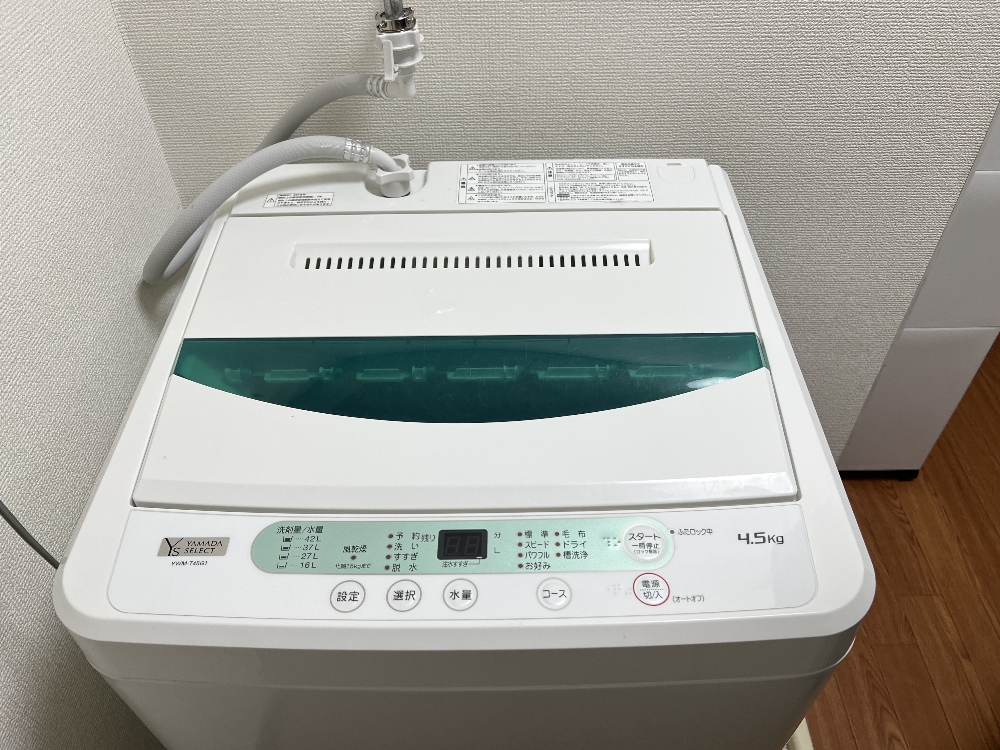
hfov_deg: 67.3
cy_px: 375
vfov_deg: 53.1
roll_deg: +0.5
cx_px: 500
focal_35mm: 26
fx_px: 751
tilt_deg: -44.6
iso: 50
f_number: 1.5
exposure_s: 1/100
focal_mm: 5.7
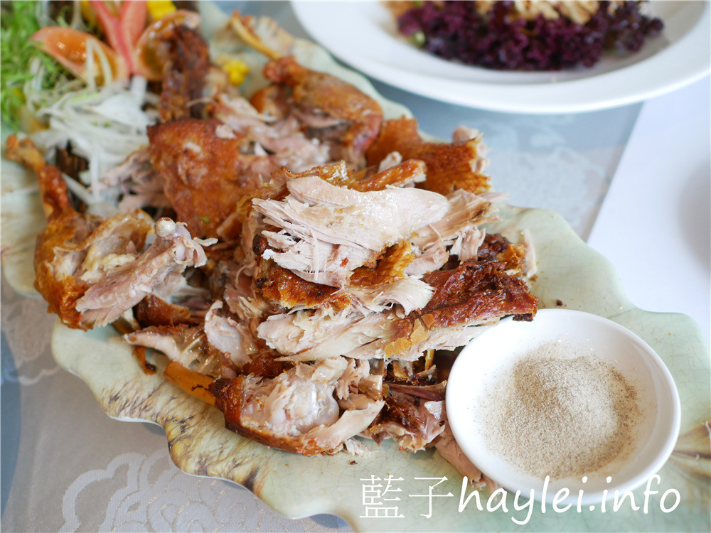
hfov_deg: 60.0
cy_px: 266
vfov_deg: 46.8
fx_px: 616
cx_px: 356
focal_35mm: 30
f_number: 1.7
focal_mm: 15
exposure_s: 1/80
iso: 200
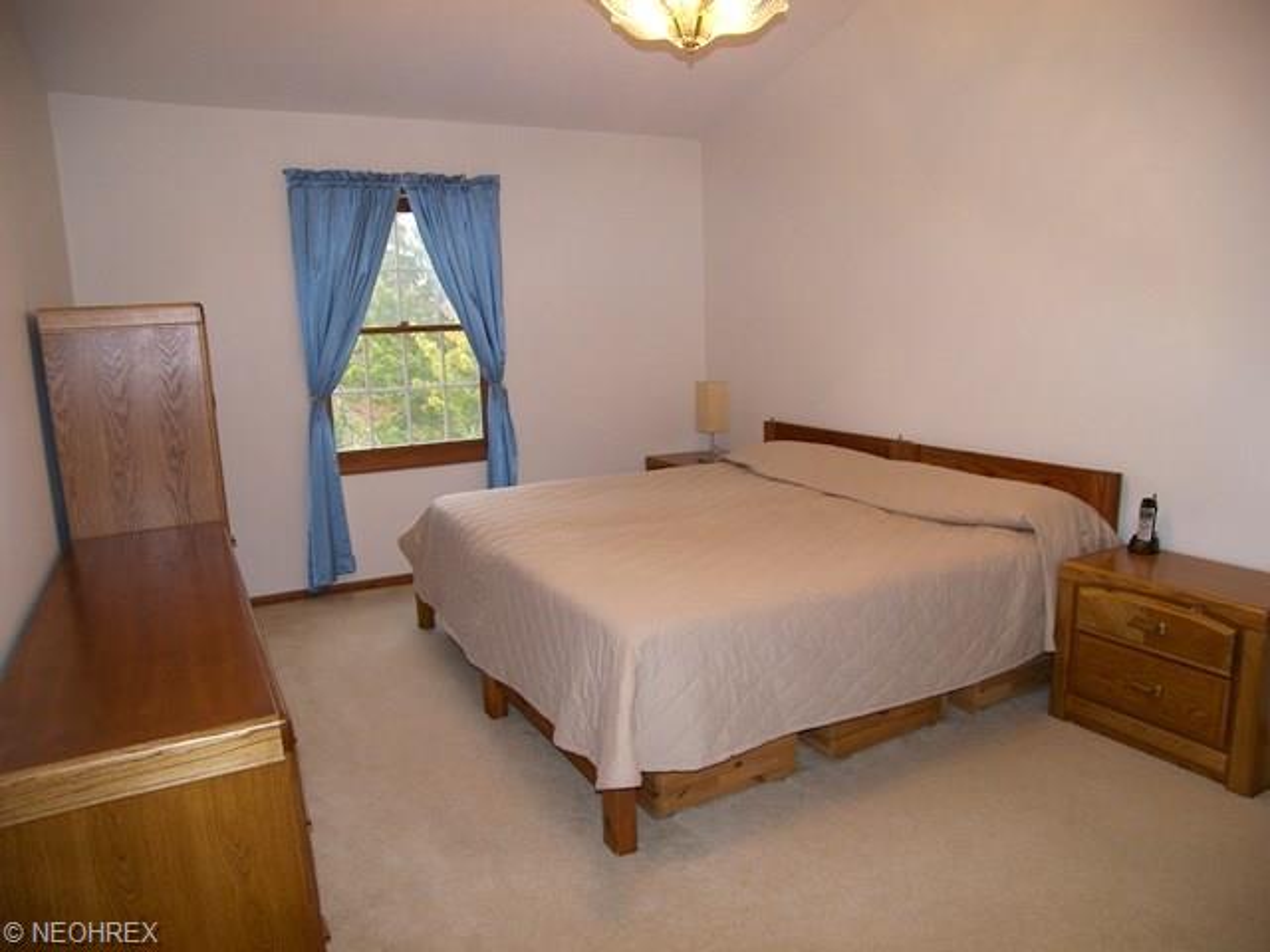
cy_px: 476
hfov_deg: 71.6
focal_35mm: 24
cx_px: 635
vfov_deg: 56.8
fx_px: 881
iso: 100
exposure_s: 1/30
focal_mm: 5
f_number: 2.8
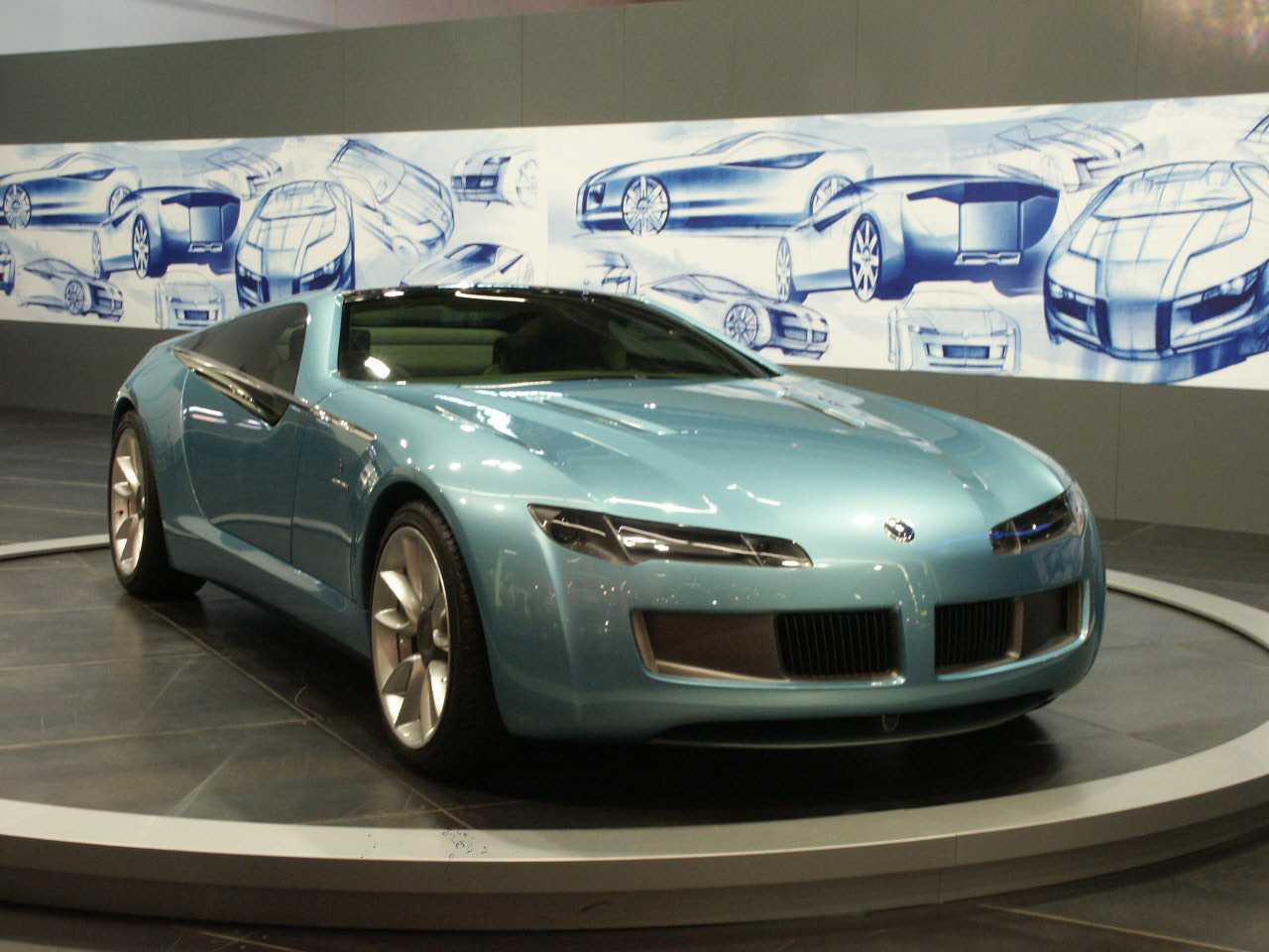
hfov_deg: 35.5
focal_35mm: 54
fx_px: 1980
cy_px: 476
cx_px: 634
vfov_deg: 27.0
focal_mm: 14.04
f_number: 5.6
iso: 200
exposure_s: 1/15
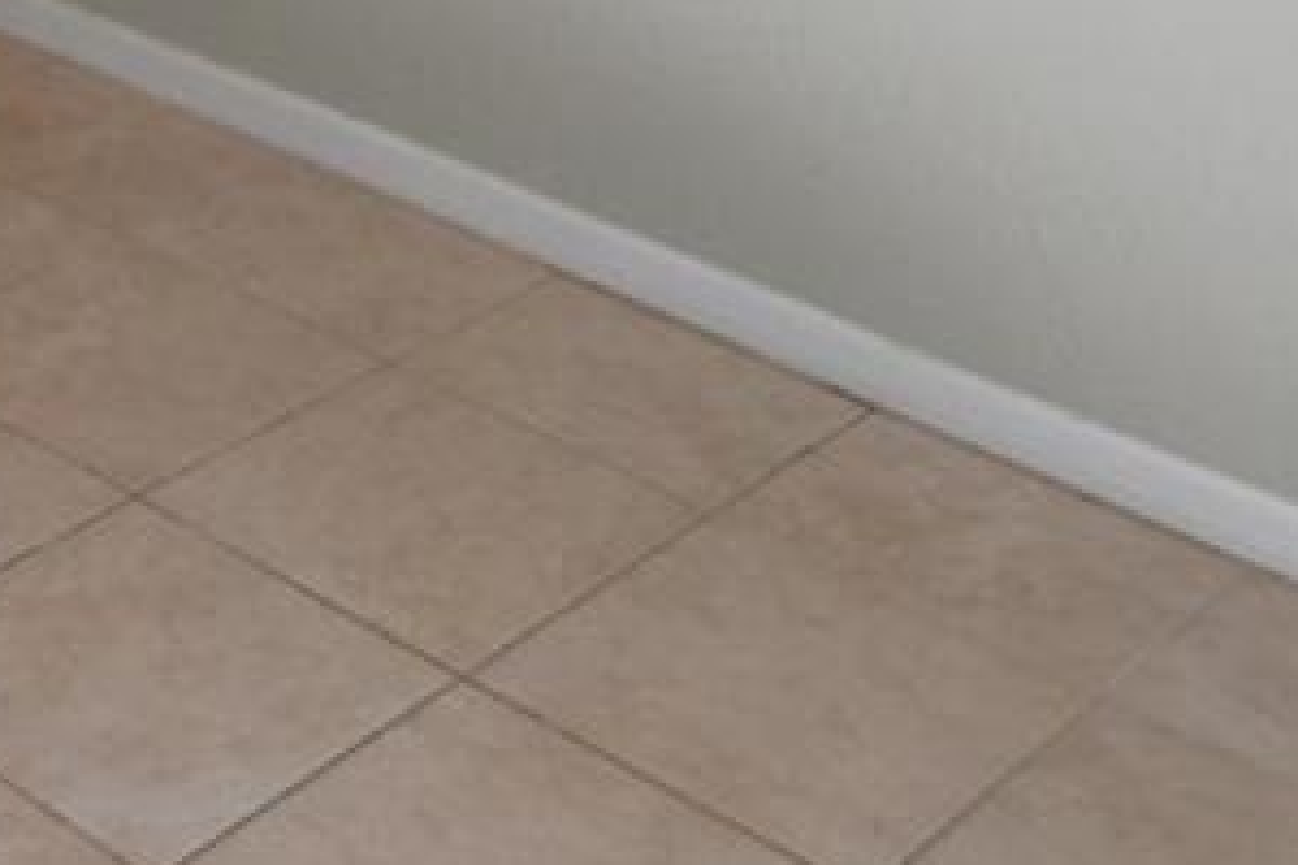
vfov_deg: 13.1
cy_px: -1168
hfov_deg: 24.3
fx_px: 2884
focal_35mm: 80
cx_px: 9
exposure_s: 1/80
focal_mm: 10
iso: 800
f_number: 4.5
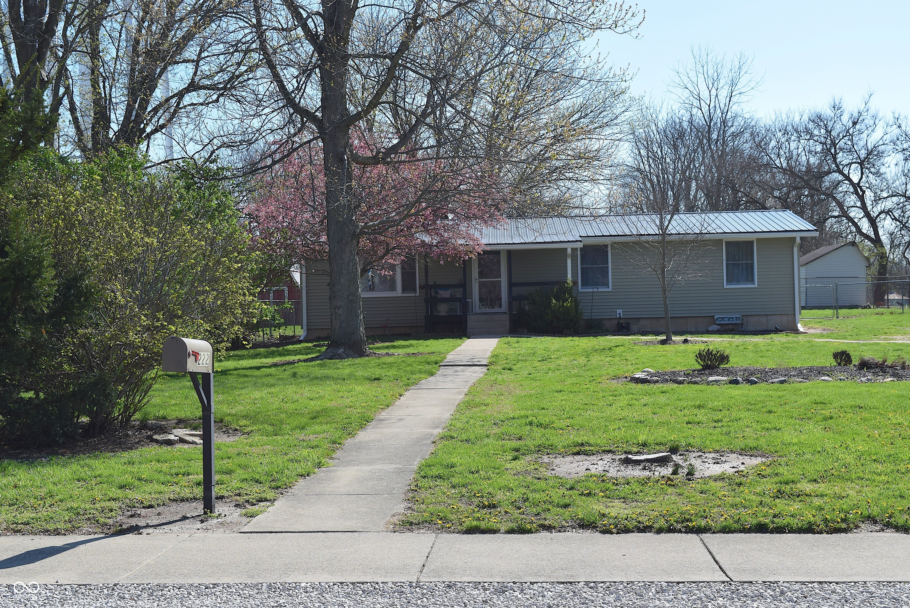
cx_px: 455
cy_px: 304
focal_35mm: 51
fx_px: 1289
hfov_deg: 38.9
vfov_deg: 26.5
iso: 200
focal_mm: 34
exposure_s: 1/400
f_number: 10
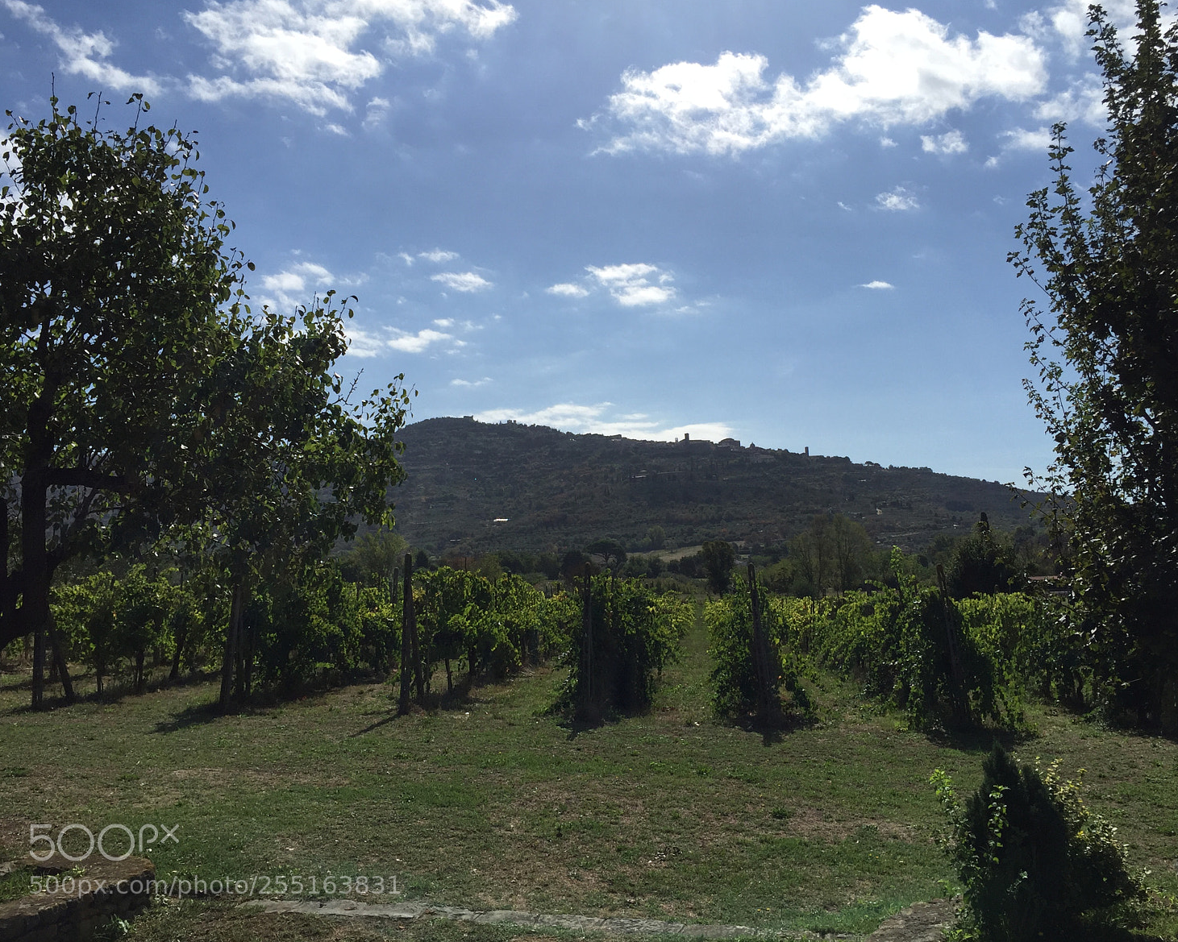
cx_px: 624
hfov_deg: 57.1
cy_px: 465
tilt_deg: +5.1
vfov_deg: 47.1
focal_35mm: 31
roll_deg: +1.2
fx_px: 1081
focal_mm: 4.15
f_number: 2.2
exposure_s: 1/4950
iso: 32
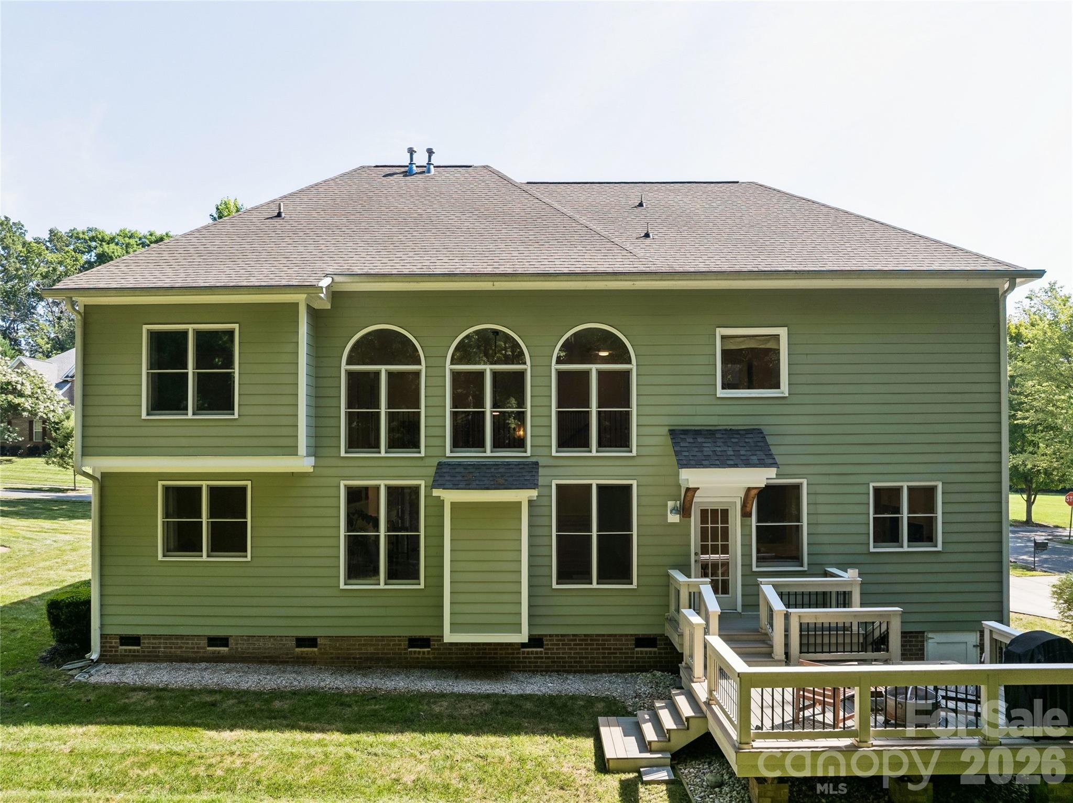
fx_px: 743
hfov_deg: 71.6
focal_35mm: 24
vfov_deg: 56.8
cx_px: 536
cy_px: 402
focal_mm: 12.3
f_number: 2.8
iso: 250
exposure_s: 1/1600
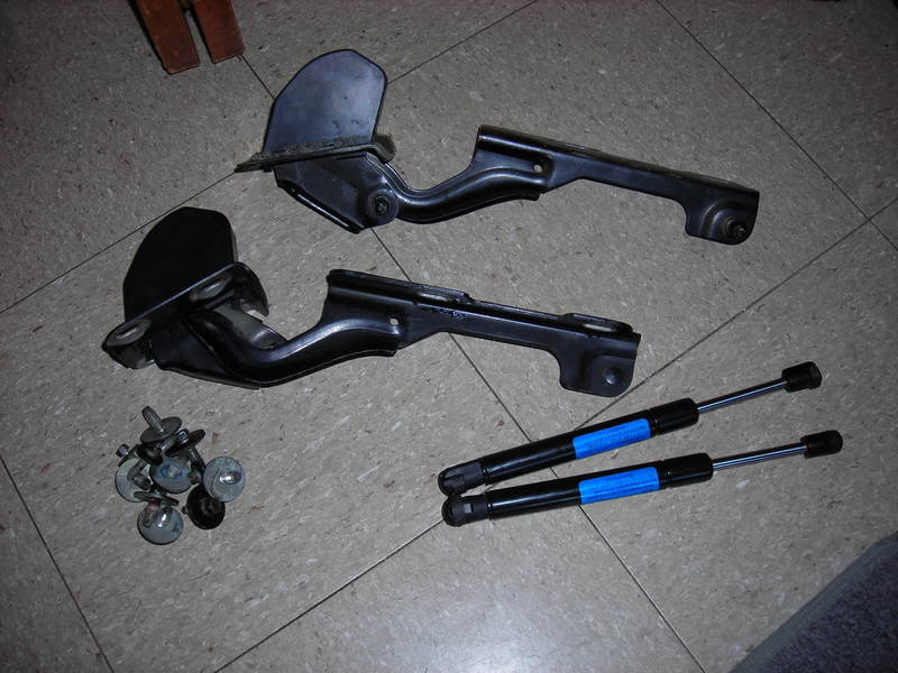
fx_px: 986
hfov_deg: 49.0
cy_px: 336
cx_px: 449
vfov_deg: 37.7
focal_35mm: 38
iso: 50
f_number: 3.2
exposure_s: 1/60.1
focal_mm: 6.3
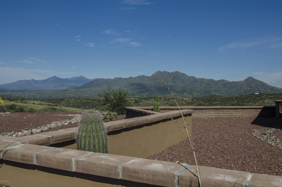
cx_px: 141
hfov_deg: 53.2
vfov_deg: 36.7
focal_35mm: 36
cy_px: 94
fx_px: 281
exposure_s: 1/100
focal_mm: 24
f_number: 9
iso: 100
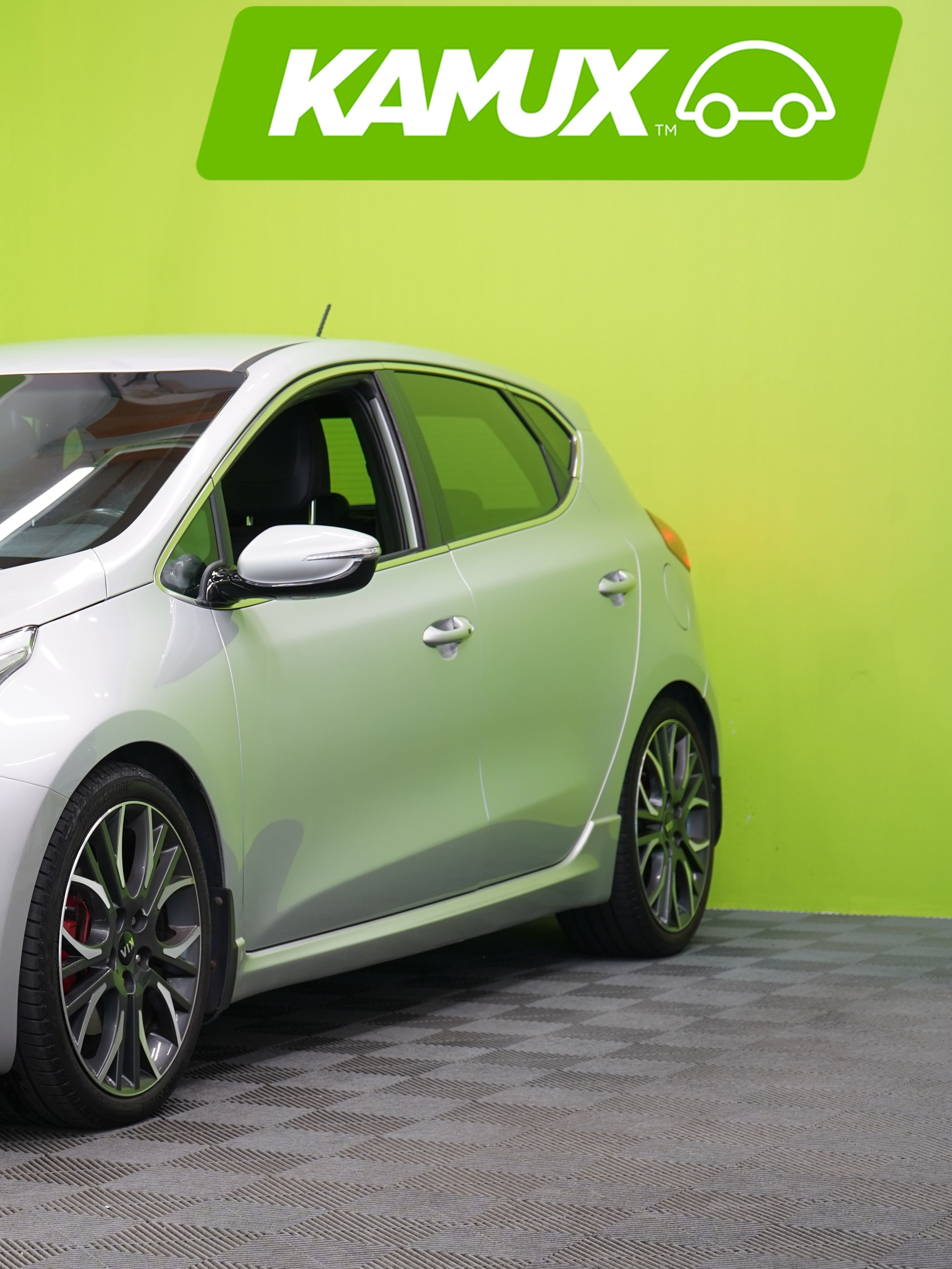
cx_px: -58
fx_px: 3263
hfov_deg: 16.2
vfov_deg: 22.0
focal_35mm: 89
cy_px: 616
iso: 400
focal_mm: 58
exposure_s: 1/30
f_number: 5
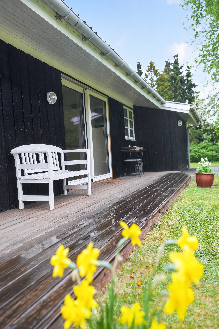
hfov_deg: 40.0
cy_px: 164
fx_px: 301
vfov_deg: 57.2
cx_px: 110
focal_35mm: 33
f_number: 3.2
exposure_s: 1/125
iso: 400
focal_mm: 33
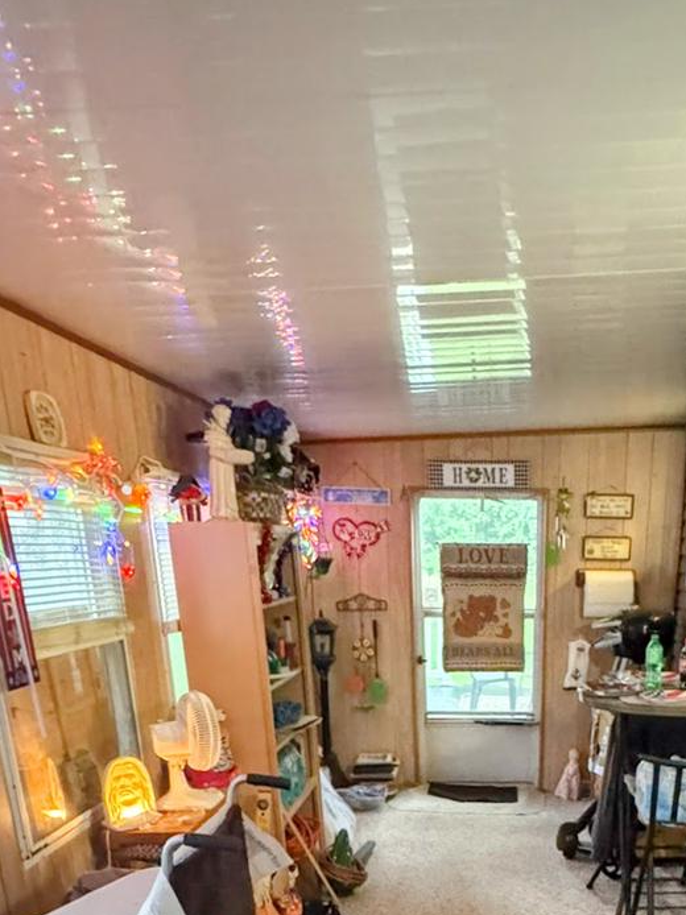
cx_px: 526
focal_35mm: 31
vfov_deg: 51.1
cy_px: 837
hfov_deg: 43.7
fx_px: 820
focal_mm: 2.22
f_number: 2.2
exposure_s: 1/30
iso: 2000
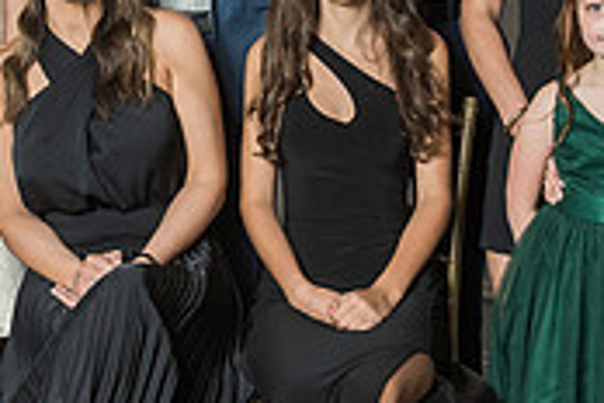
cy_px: 84
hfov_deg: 16.3
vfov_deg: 10.9
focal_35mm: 125
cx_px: 105
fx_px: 2097
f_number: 6.3
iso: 1250
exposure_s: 1/125
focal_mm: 35
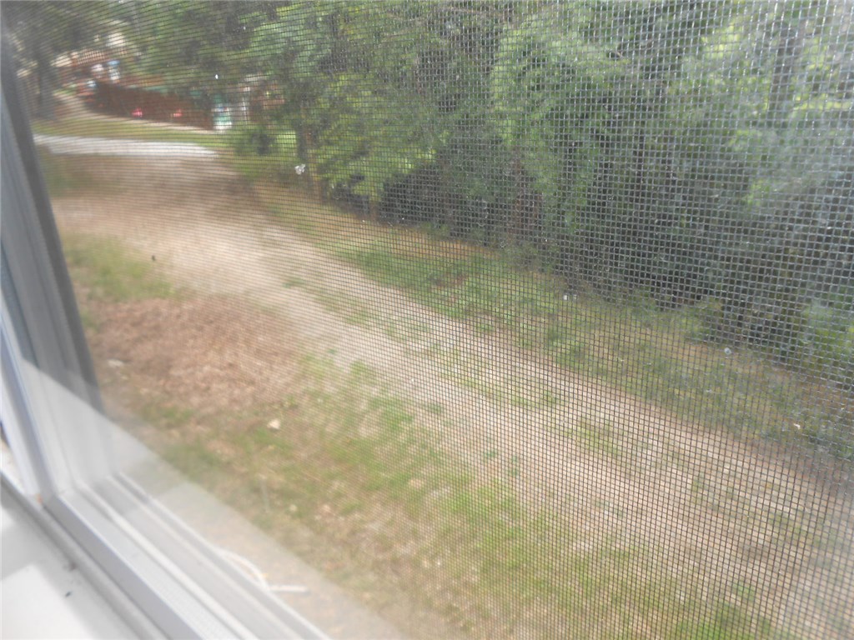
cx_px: 427
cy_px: 320
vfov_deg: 53.1
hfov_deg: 67.3
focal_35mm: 26
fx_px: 641
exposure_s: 1/50
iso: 80
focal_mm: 4.6
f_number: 3.5
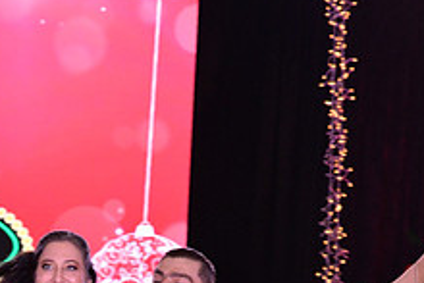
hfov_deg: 7.0
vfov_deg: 4.6
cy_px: 501
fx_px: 3477
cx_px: 111
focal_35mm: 295
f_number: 7.1
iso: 2000
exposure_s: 1/250
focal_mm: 112
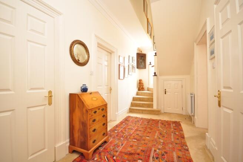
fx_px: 101
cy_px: 81
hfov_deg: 100.4
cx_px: 122
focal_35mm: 15
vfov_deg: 77.2
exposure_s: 1/2.5
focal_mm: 10
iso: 200
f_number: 4
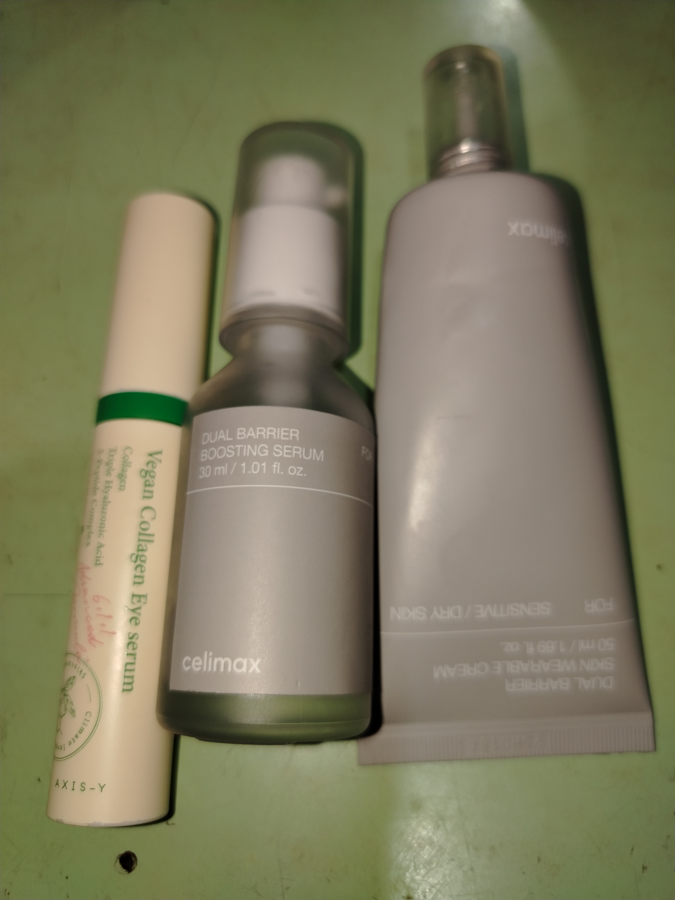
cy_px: 450
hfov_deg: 56.8
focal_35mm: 24
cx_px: 338
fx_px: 624
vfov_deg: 71.6
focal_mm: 5.25
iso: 353
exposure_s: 1/100
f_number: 1.75
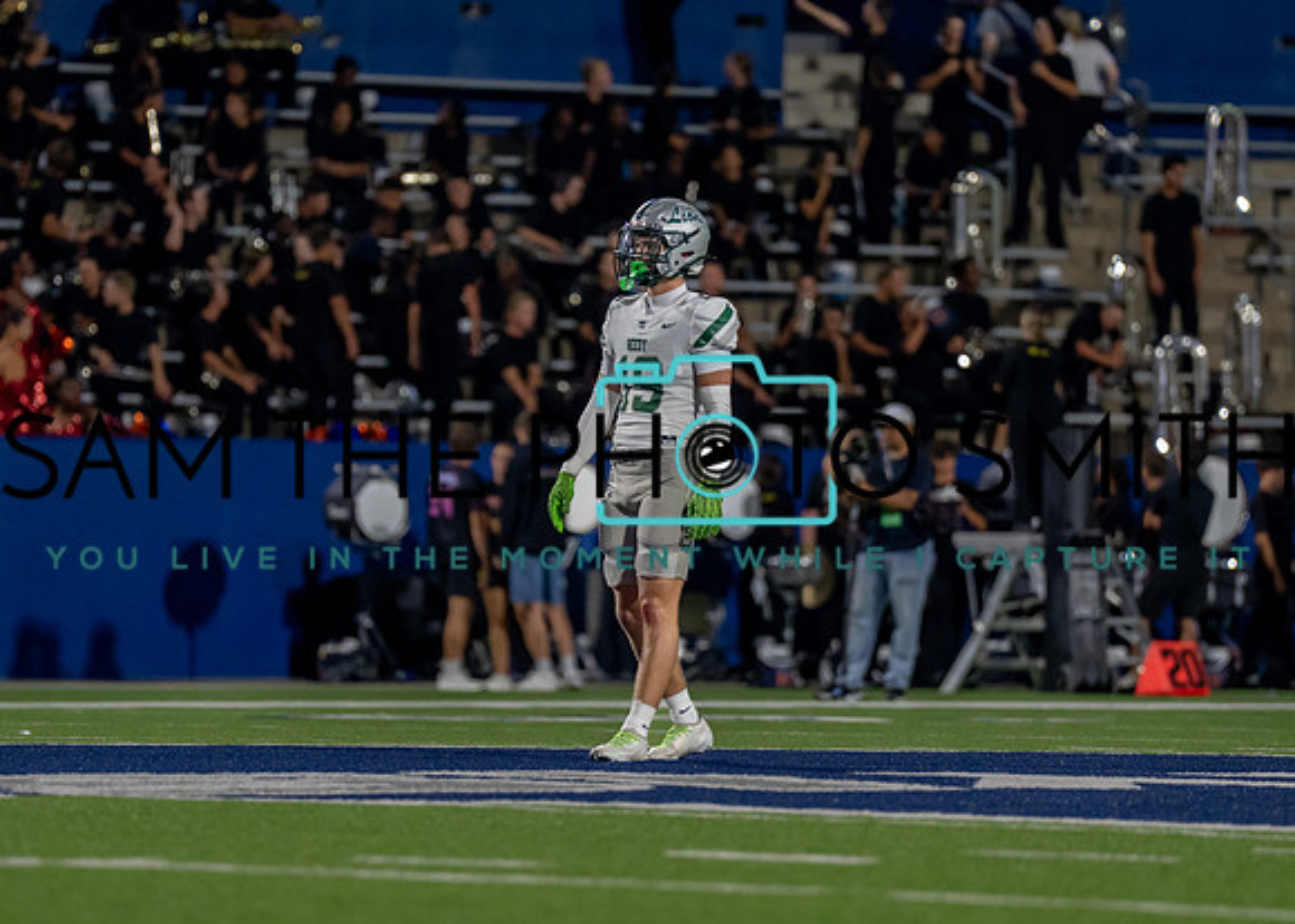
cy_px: 429
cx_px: 631
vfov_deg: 3.9
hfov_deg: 5.5
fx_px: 13507
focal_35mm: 367
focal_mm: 200
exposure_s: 1/1250
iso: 2000
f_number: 2.8
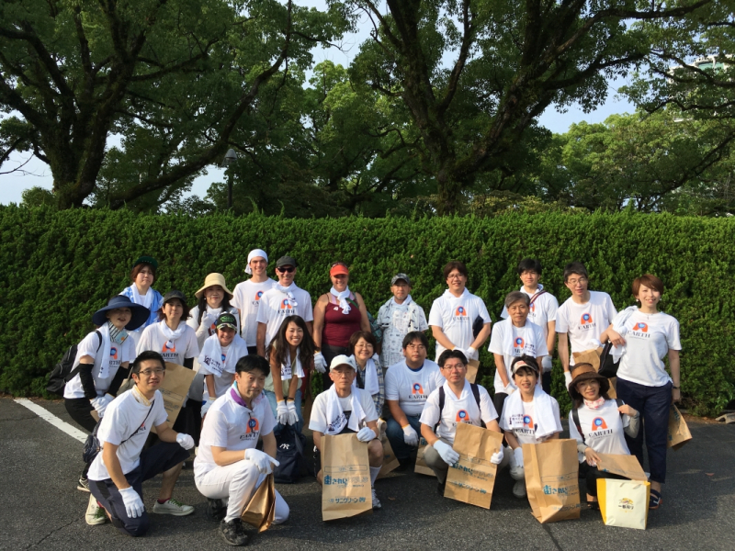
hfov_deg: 61.7
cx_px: 368
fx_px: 616
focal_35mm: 29
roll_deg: -0.3
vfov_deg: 48.2
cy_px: 276
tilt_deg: +3.5
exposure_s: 1/1709
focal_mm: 4.15
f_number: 2.2
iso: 25
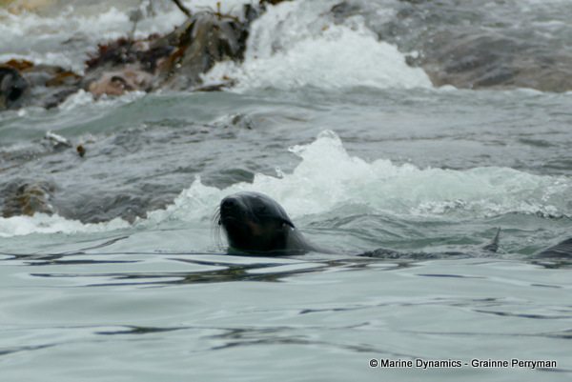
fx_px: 6360
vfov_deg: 3.4
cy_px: 191
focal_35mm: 400
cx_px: 286
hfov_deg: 5.1
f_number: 4
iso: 125
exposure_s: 1/400
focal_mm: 146
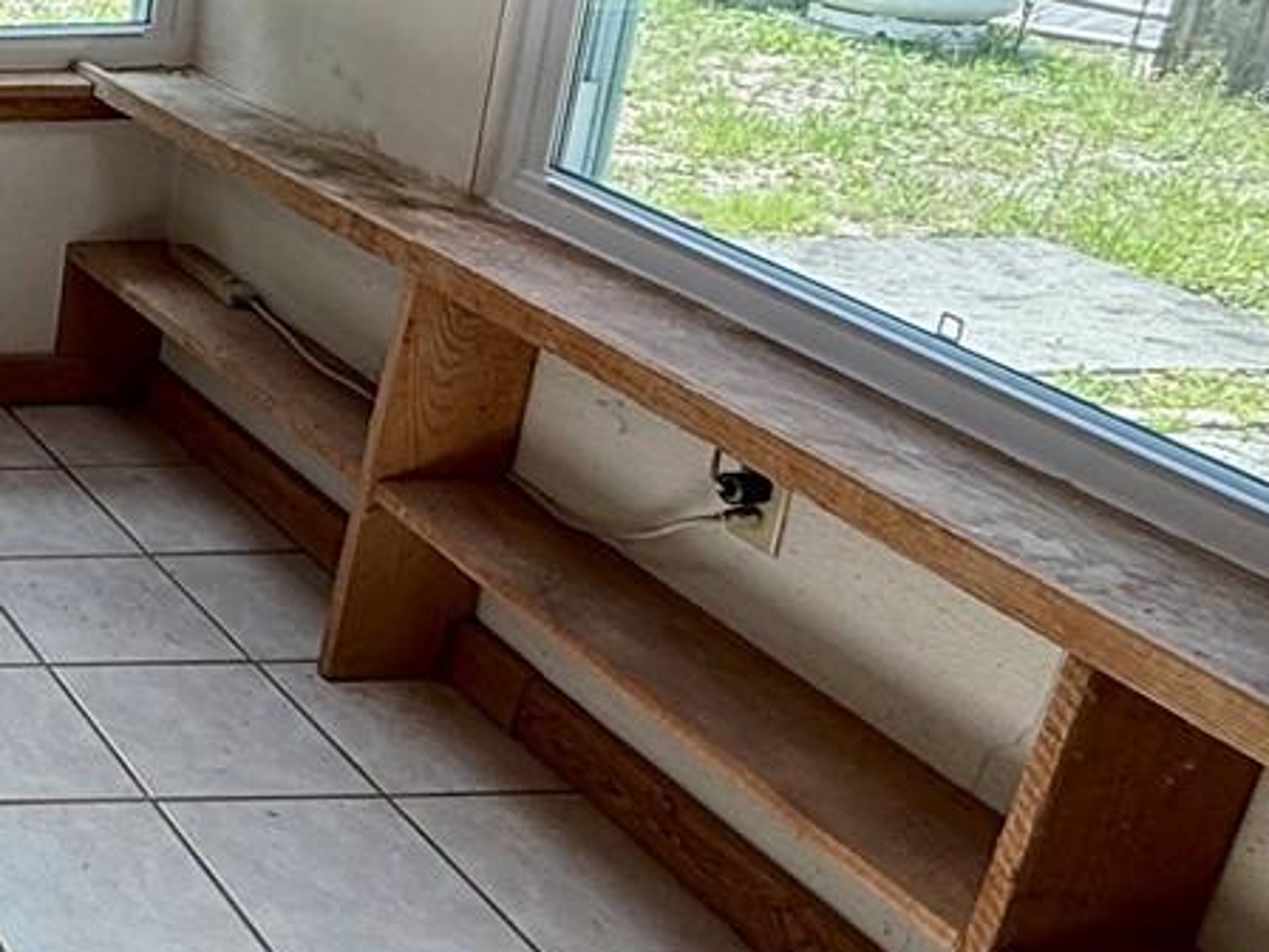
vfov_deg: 28.1
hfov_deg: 25.5
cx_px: -748
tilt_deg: -15.3
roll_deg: +1.0
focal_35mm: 50
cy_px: 108
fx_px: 1833
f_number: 2.2
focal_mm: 2.22
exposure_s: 1/104
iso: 40
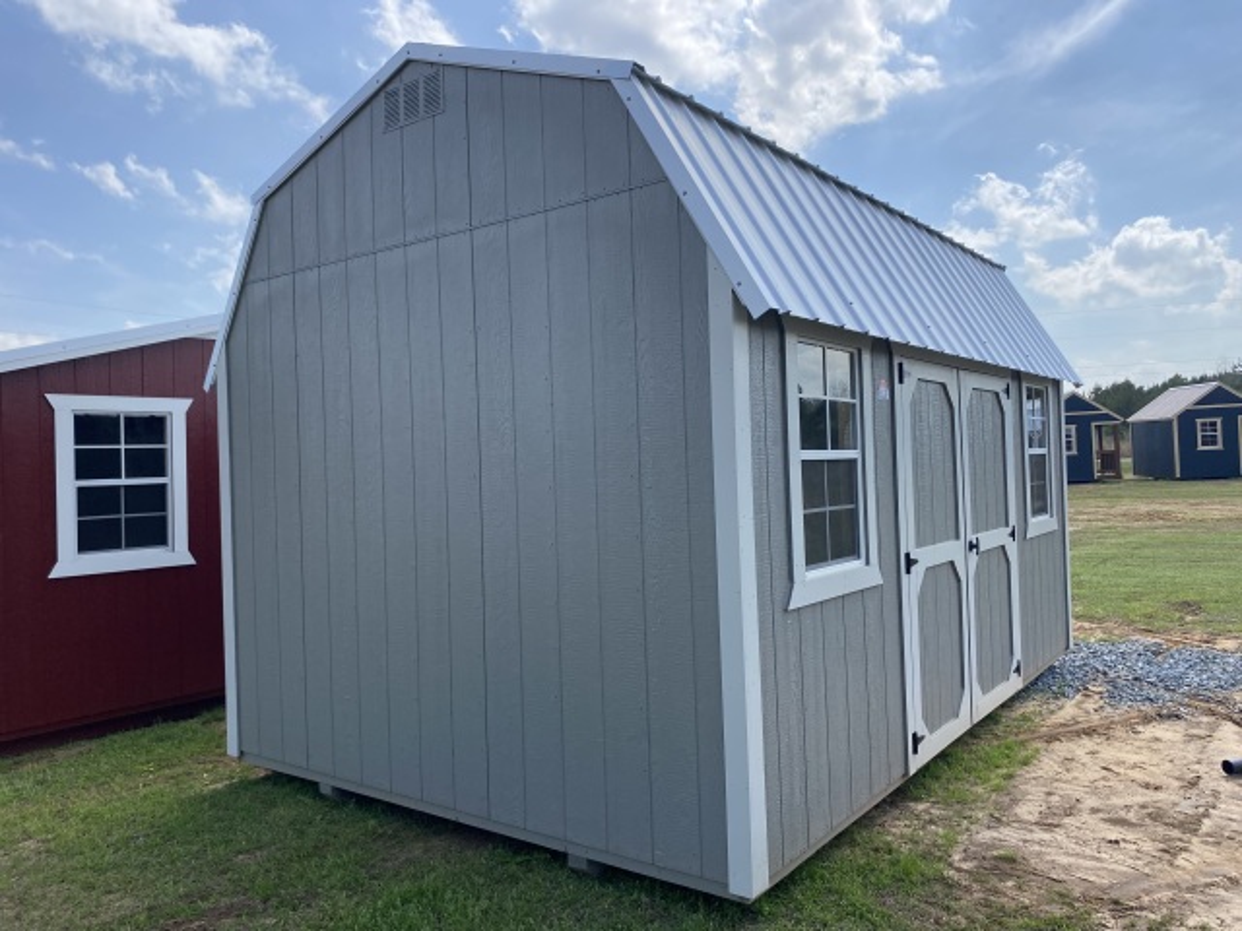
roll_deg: +3.9
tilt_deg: +4.0
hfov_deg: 67.3
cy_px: 466
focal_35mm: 26
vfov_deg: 53.1
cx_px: 621
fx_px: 933
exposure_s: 1/1961
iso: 32
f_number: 1.8
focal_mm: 4.25
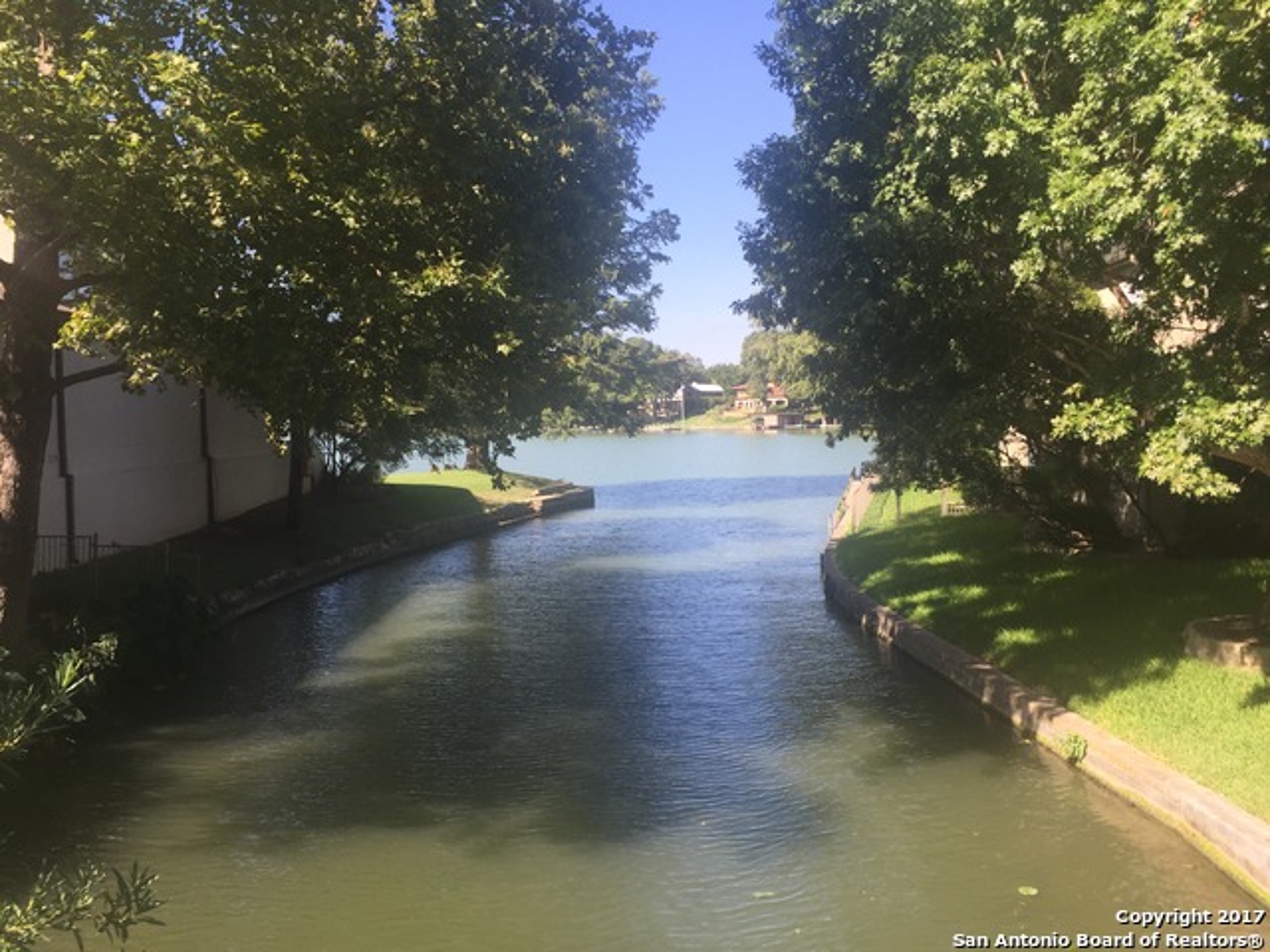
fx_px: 1064
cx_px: 635
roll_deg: +0.9
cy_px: 476
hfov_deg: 61.7
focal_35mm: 29
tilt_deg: -3.0
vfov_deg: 48.2
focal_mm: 4.15
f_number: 2.2
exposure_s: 1/670
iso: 32
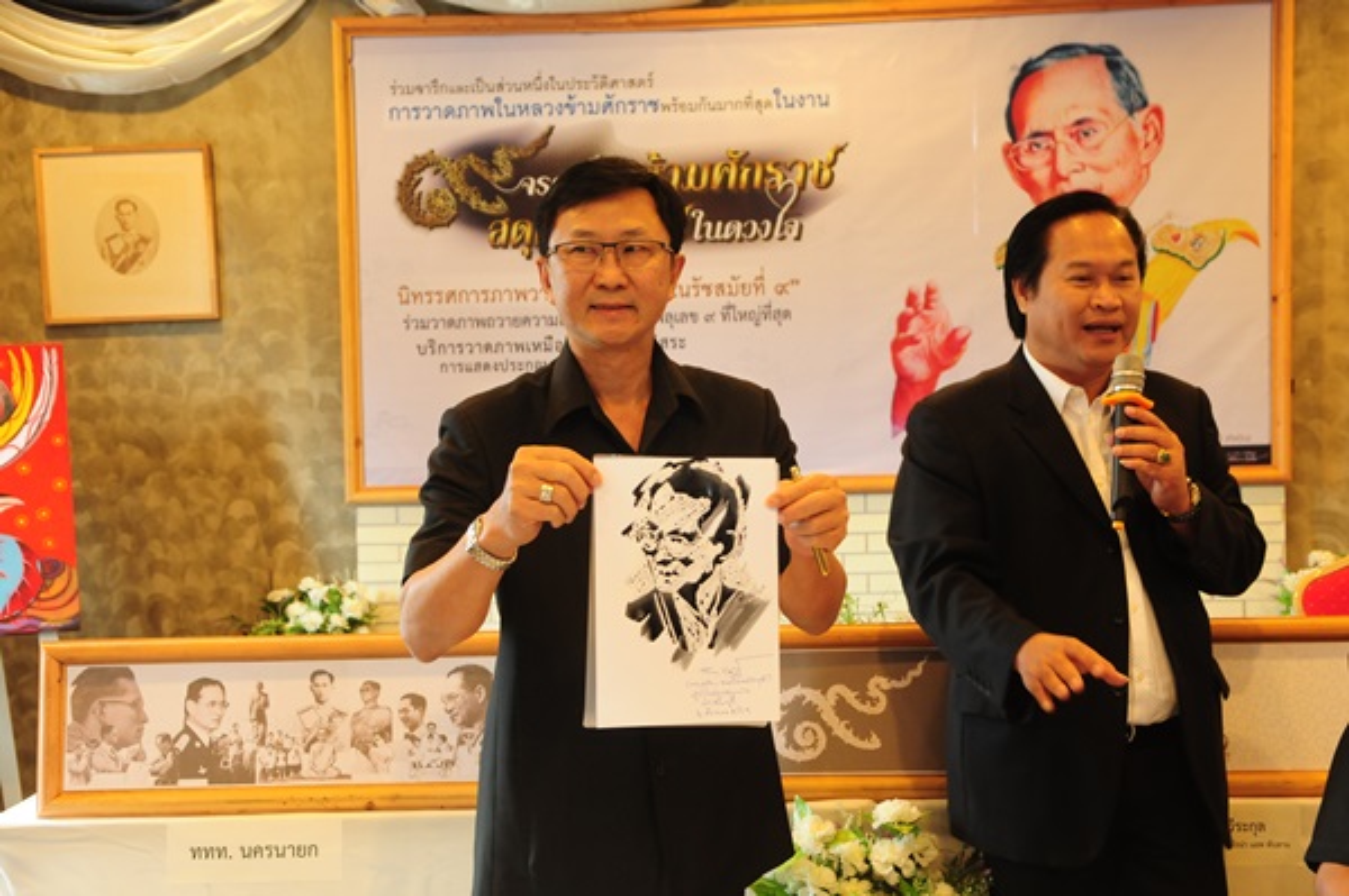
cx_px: 674
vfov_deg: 29.8
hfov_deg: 43.6
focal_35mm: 45
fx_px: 1685
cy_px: 448
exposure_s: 1/25
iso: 800
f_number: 4.5
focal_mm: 30
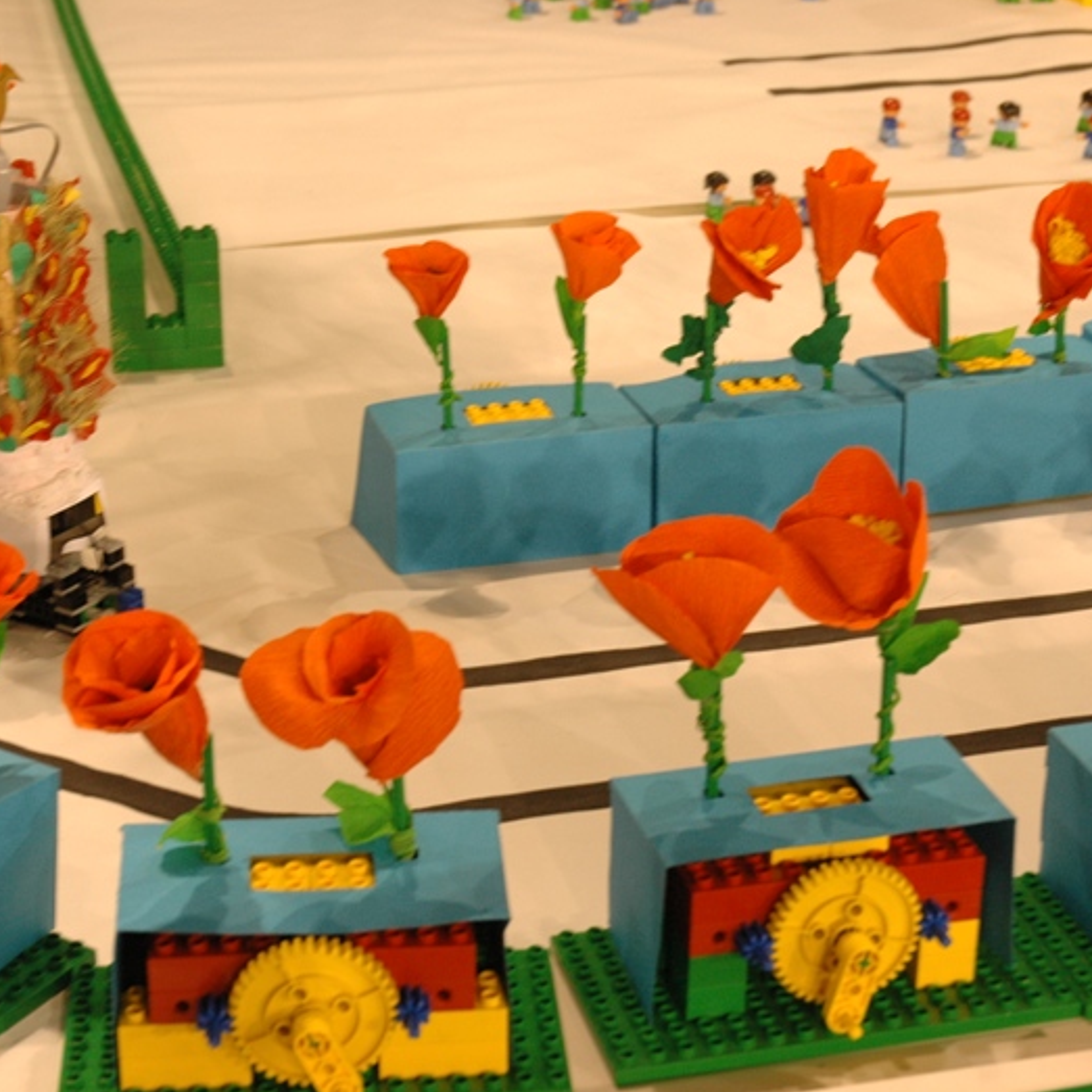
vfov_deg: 23.4
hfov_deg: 23.4
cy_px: 545
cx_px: 522
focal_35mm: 74
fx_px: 2641
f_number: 5.6
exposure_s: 1/30
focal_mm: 38
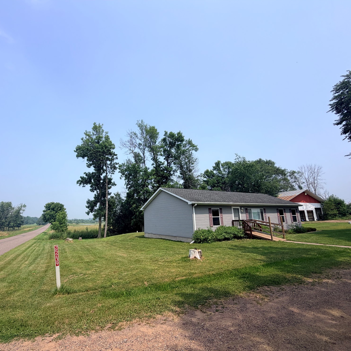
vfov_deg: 84.0
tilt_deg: +12.8
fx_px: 195
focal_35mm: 17
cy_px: 179
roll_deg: +1.0
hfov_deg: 83.2
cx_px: 144
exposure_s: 1/864
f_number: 2.2
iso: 20
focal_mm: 2.22
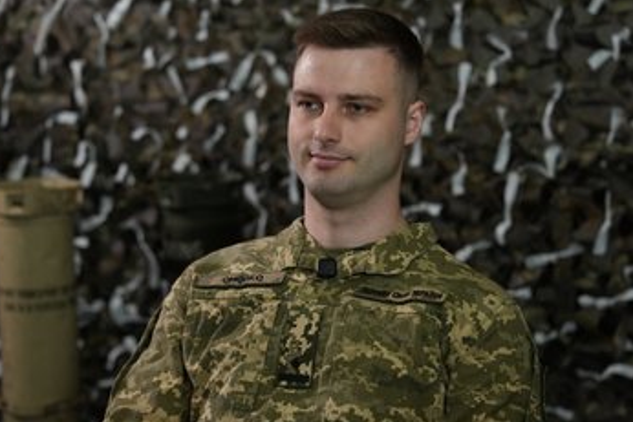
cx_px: 311
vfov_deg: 16.9
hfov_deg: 25.0
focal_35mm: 81
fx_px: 1425
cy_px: 229
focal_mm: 70
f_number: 2.8
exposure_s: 1/50
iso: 500
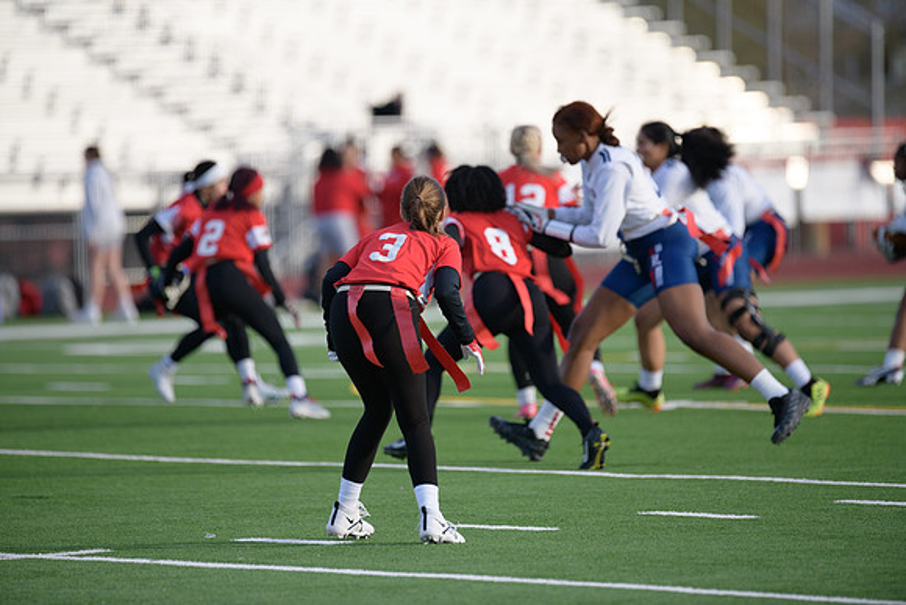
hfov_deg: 6.9
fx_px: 7551
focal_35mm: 300
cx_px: 453
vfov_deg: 4.6
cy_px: 302
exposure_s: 1/3200
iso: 640
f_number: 2.8
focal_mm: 300
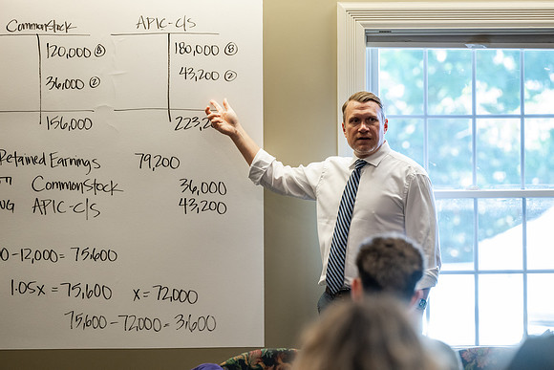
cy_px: 185
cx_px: 277
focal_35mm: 175
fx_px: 2694
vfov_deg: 7.9
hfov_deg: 11.7
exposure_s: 1/200
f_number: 4
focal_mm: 175
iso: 2000
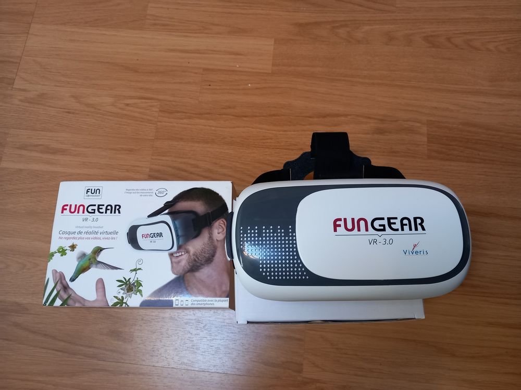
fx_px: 406
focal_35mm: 27
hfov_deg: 65.3
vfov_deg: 51.4
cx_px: 260
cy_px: 195
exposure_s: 1/25
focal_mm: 4
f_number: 1.8
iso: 250
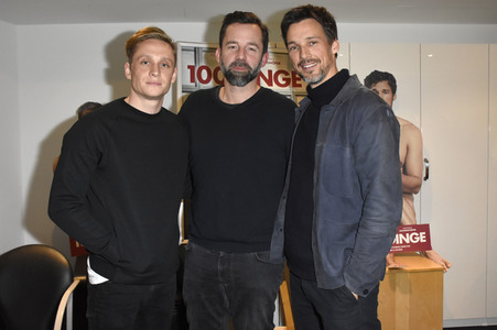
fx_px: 414
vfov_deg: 43.5
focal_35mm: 30
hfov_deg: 62.0
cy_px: 165
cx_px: 248
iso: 2500
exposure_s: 1/60
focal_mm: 20
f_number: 6.3
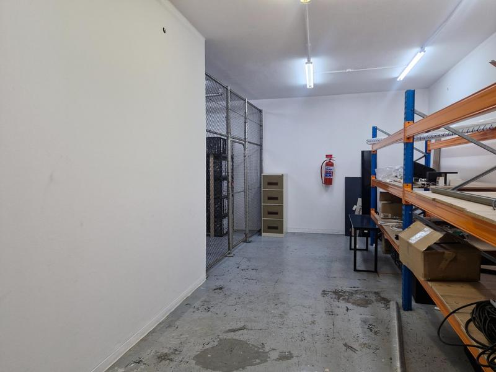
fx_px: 330
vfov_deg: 58.9
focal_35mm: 23
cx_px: 248
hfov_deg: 73.9
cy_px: 186
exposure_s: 1/100
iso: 100
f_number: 1.8
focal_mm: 5.54
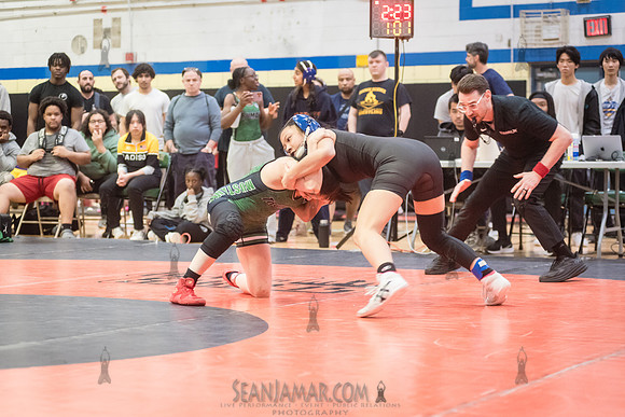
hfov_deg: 25.4
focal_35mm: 80
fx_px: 1389
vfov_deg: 17.1
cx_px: 312
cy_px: 208
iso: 8000
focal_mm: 80
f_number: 3.5
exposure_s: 1/200
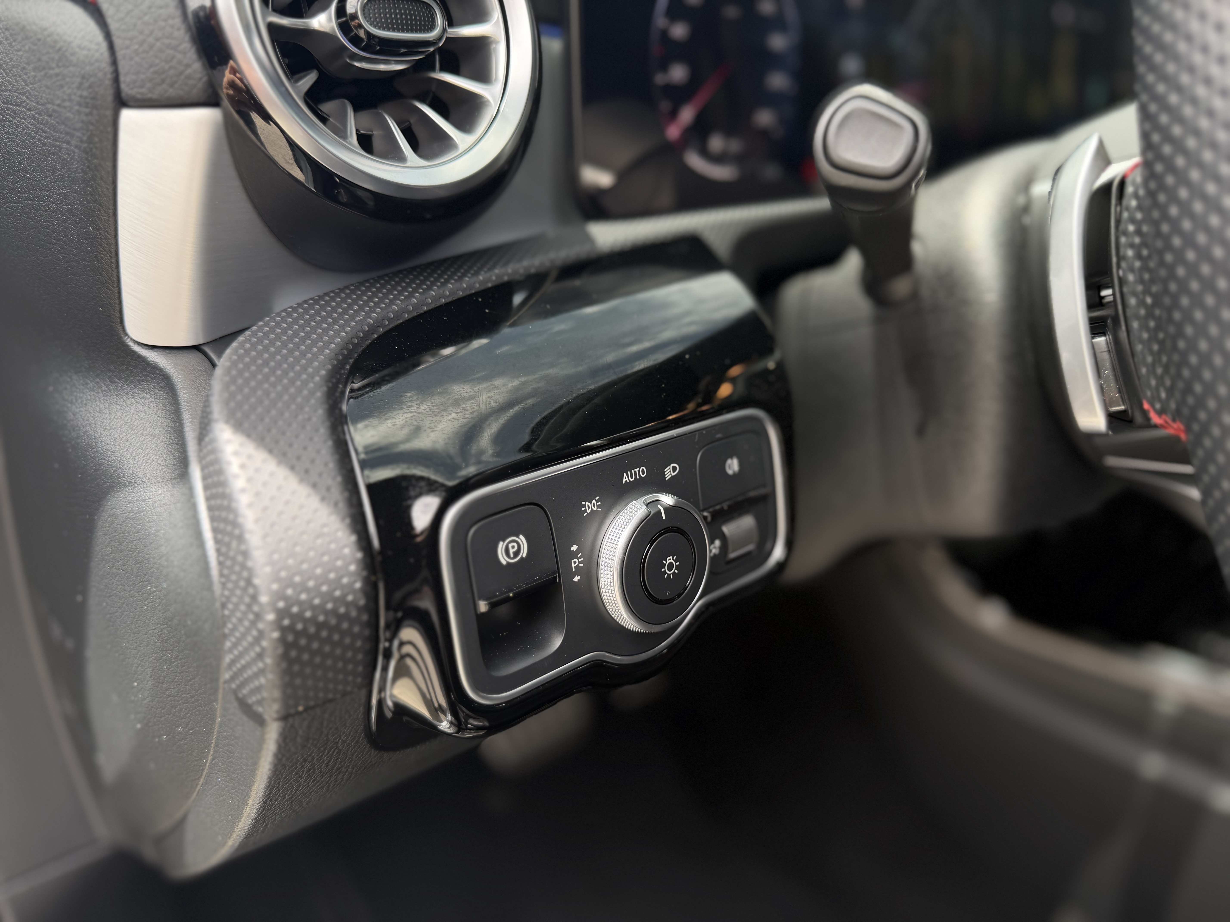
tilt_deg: -22.8
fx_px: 853
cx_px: 615
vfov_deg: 56.8
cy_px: 461
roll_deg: -3.9
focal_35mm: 24
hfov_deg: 71.6
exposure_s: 1/294
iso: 80
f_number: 1.78
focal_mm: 6.76
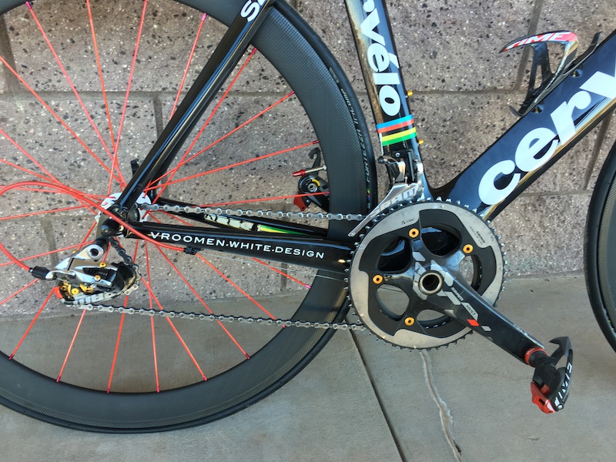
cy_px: 231
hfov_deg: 61.7
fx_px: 516
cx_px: 308
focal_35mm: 29
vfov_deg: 48.2
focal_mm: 4.15
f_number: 2.2
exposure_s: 1/40
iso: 25
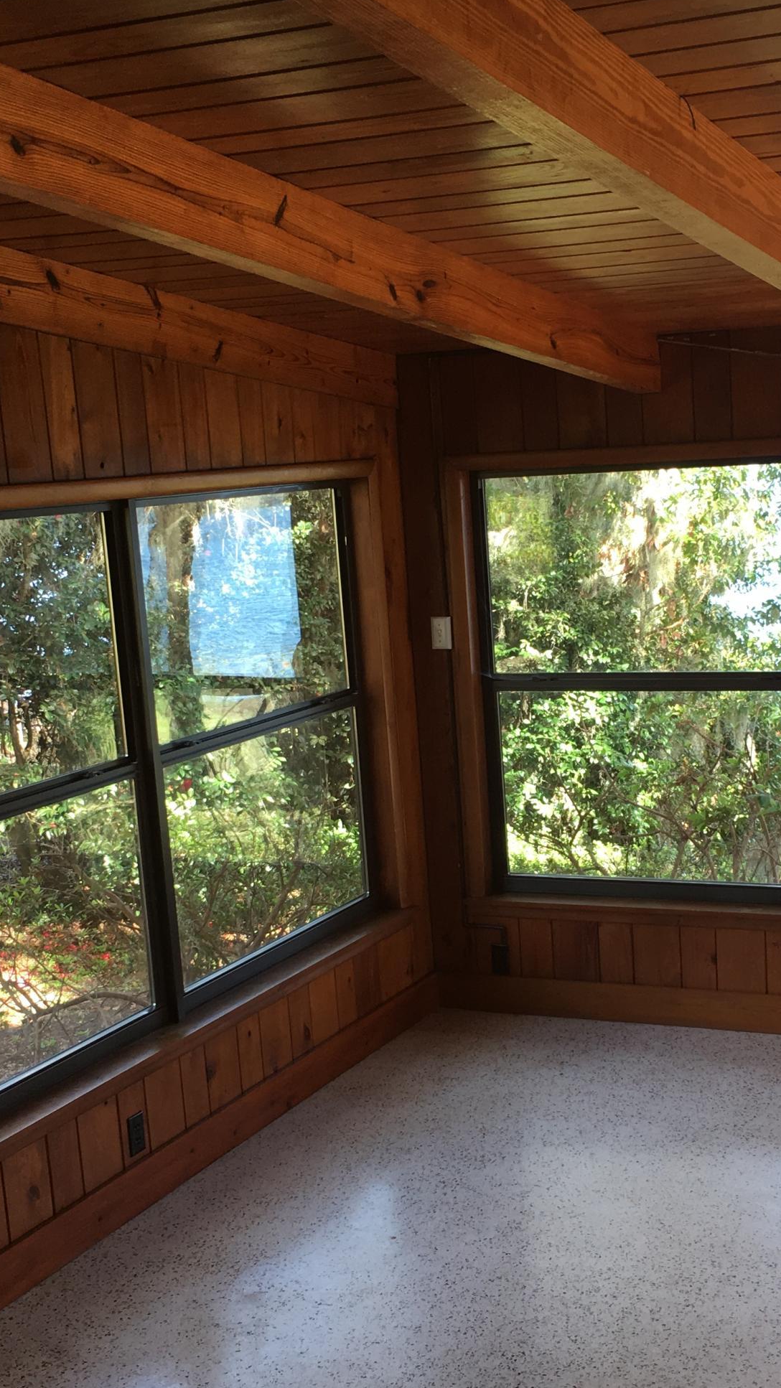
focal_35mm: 49
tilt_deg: -11.4
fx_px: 1804
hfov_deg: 24.3
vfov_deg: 42.0
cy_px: 777
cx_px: 520
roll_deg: +3.0
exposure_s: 1/40
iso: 32
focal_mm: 4.15
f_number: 2.2
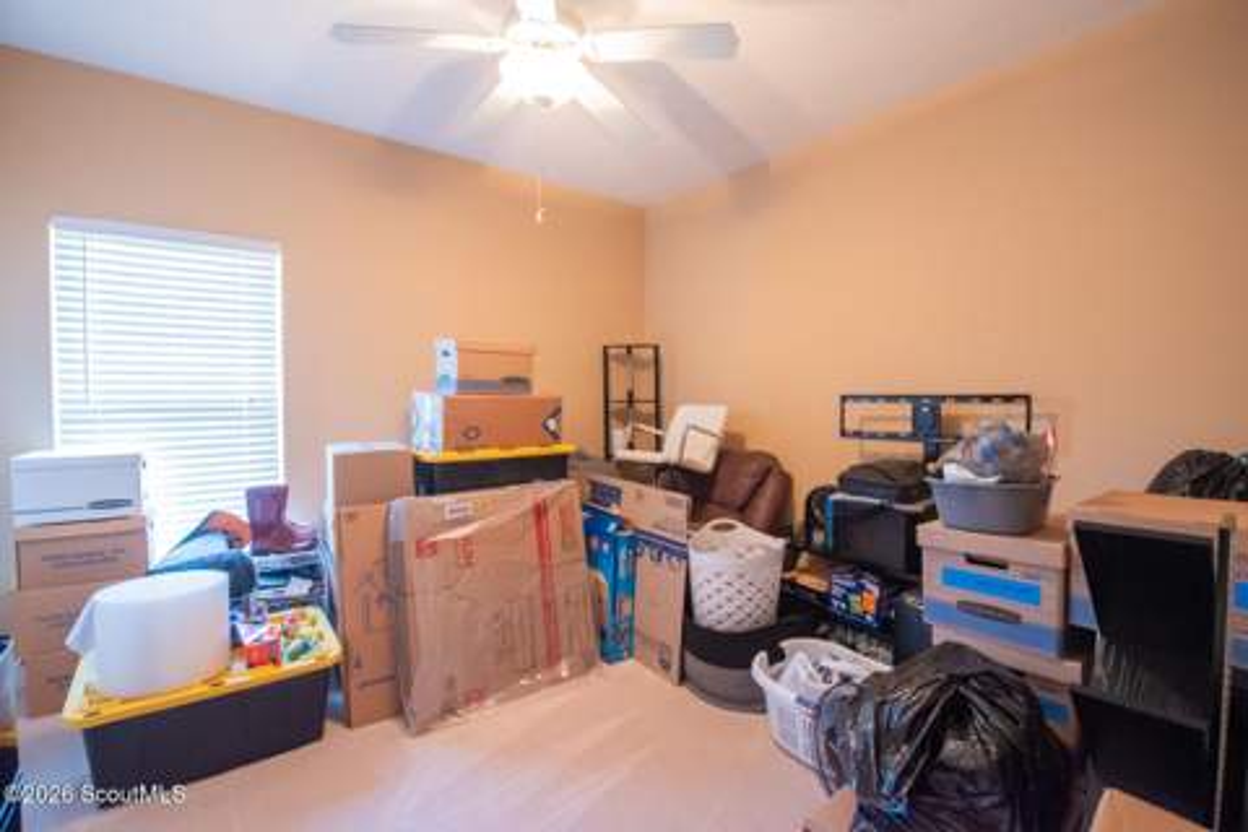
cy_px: 416
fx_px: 520
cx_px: 624
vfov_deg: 77.3
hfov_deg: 100.4
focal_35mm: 15
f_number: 5.6
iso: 1250
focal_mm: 10
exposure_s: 1/20
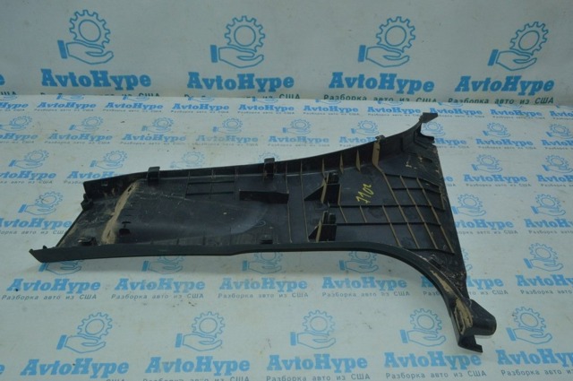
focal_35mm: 27
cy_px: 190
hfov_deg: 67.4
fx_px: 429
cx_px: 286
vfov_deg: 47.8
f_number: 16
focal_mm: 18
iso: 1250
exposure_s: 1/50
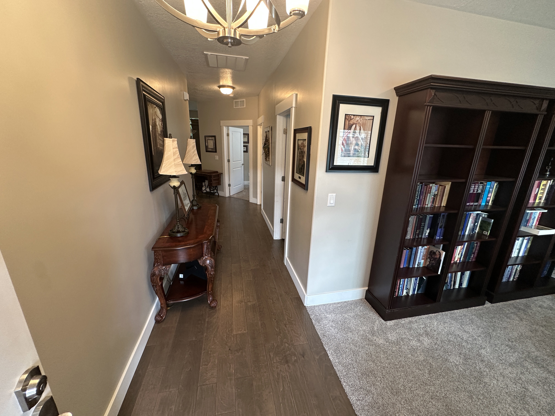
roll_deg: -1.8
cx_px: 278
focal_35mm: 14
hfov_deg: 102.1
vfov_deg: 85.7
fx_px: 224
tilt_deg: -16.0
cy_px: 208
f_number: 2.2
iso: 200
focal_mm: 2.22
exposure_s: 1/60
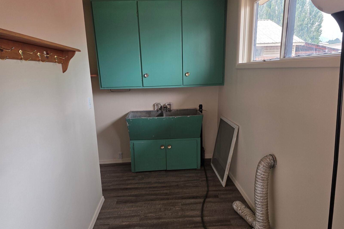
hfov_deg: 73.7
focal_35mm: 24
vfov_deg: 53.1
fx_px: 229
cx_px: 172
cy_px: 122
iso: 100
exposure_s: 1/180
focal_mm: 6.3
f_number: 1.7
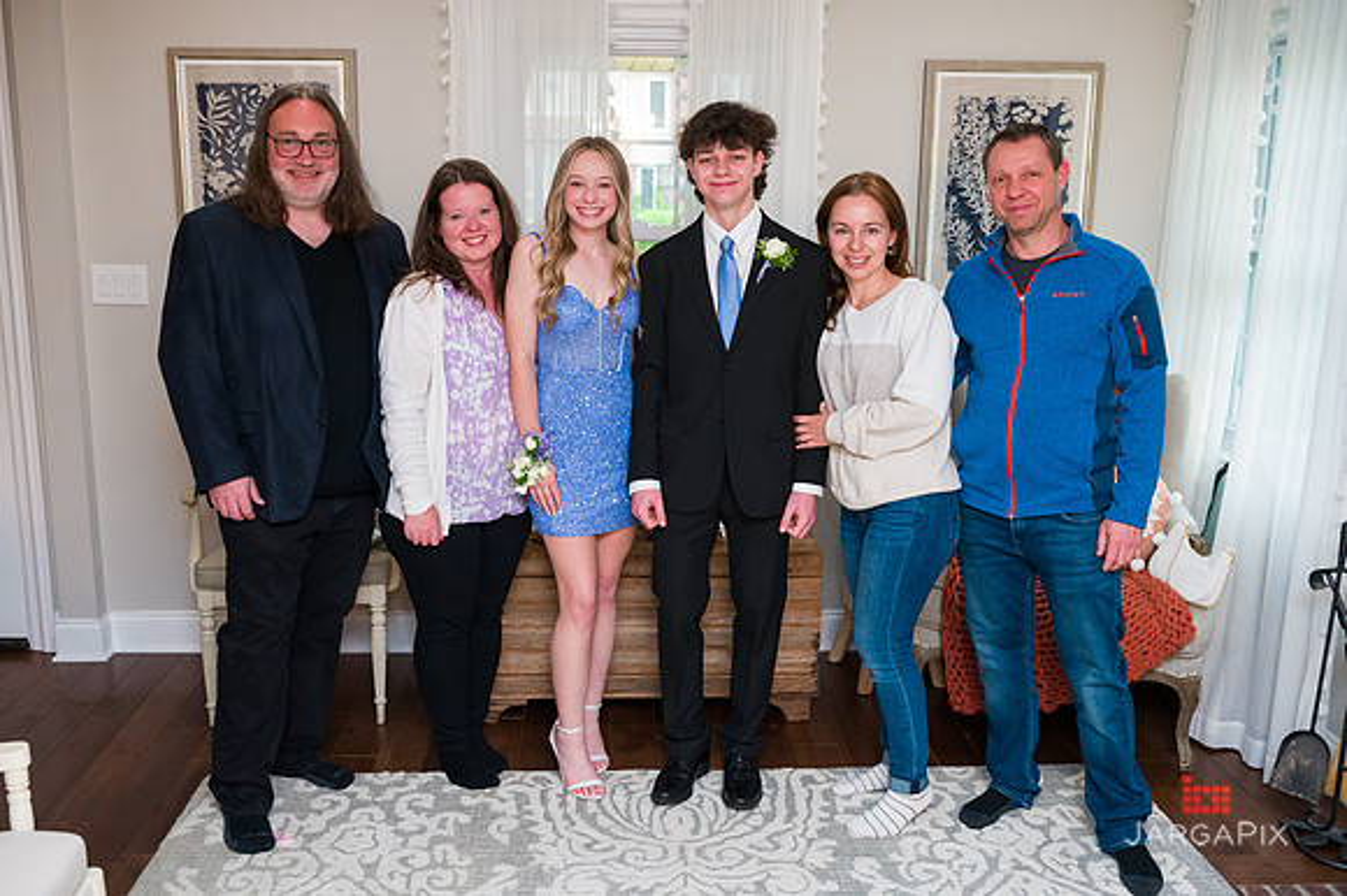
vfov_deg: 39.2
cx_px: 650
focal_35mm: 34
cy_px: 442
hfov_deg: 56.3
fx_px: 1258
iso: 5000
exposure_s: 1/200
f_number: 5
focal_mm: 32
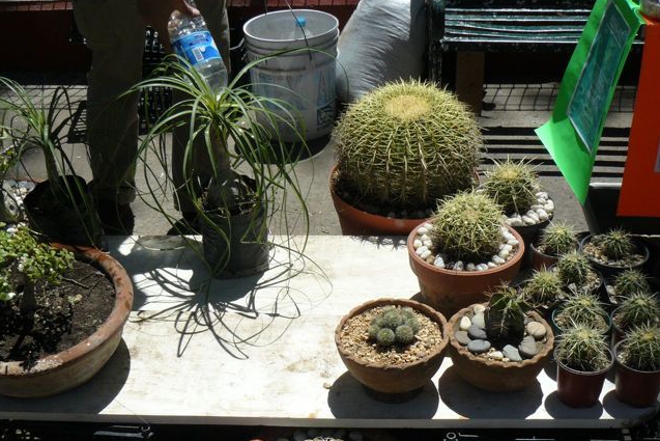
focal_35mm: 47
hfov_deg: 41.9
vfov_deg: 28.4
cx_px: 309
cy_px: 306
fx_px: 862
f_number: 6.3
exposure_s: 1/400
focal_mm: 6
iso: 100
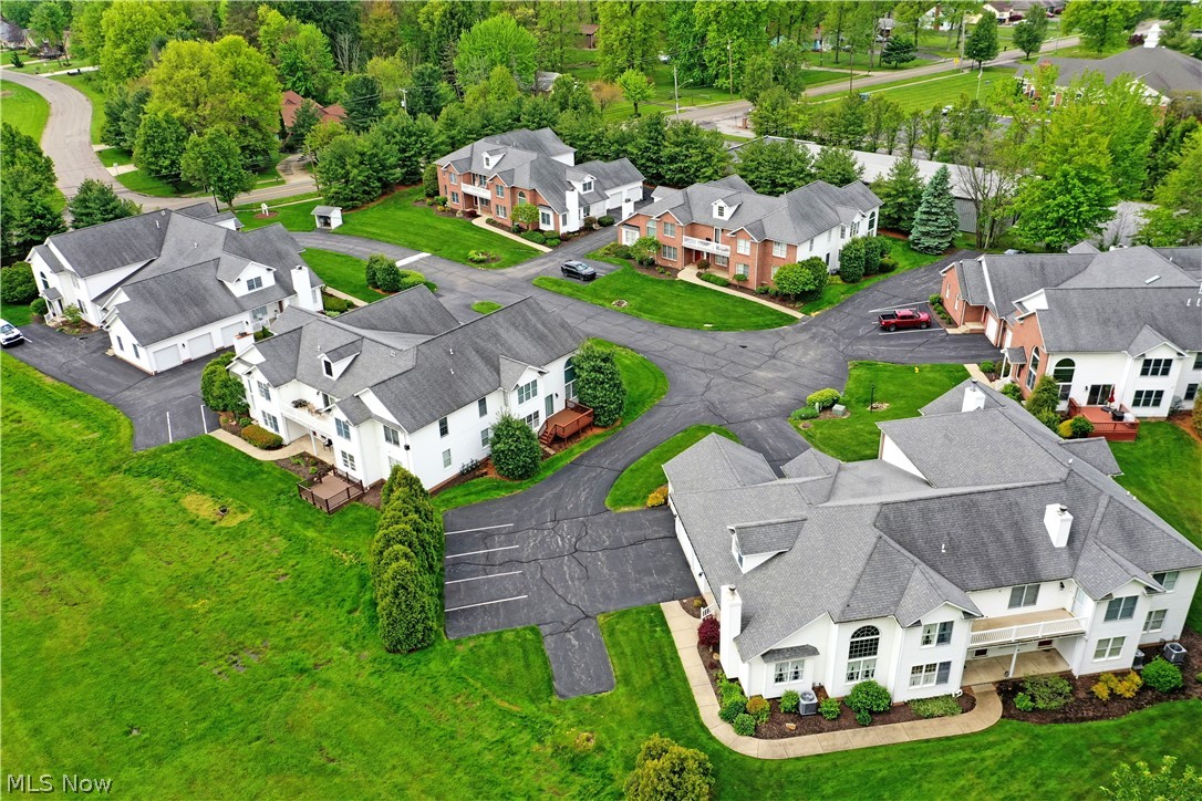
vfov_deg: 46.4
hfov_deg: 65.5
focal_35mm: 28
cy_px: 400
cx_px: 601
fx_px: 935
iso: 100
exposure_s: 1/200
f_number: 5
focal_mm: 10.26
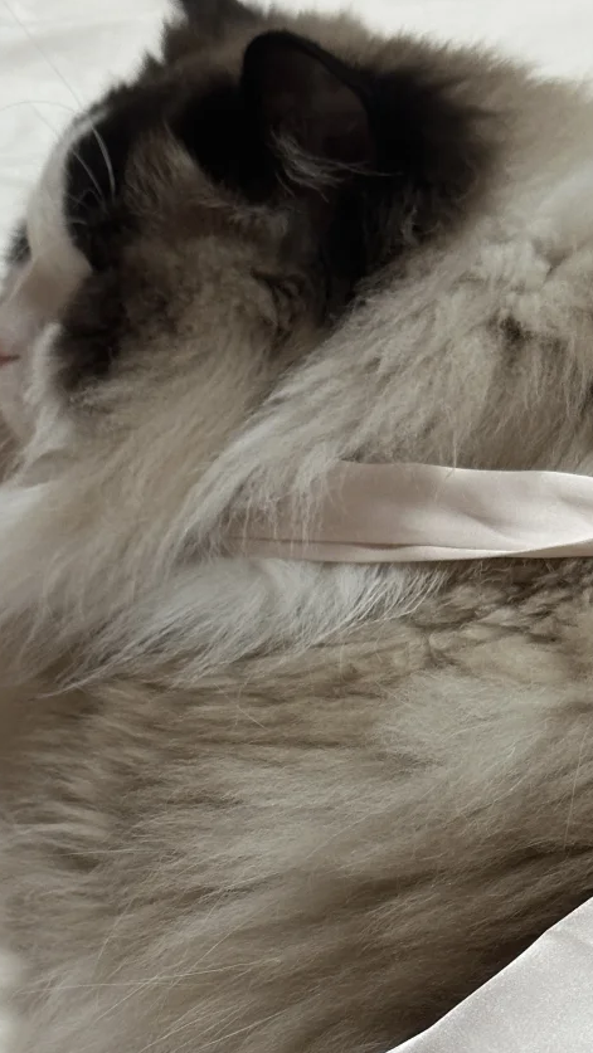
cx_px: 360
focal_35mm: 90
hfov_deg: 13.4
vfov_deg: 23.4
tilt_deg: -45.7
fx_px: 2515
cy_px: 804
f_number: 1.78
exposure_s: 1/50
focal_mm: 6.86
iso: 200
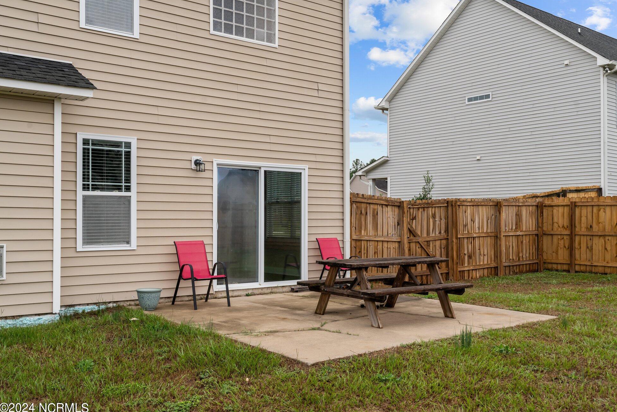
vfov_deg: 36.0
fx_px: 634
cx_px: 324
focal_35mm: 37
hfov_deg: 51.9
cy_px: 210
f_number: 8
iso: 500
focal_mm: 35
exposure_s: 1/100
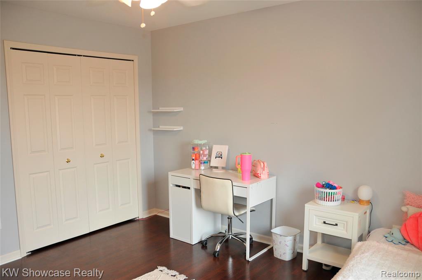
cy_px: 140
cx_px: 211
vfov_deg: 43.5
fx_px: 351
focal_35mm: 30
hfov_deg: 62.0
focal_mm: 20
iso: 400
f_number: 4
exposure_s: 1/80
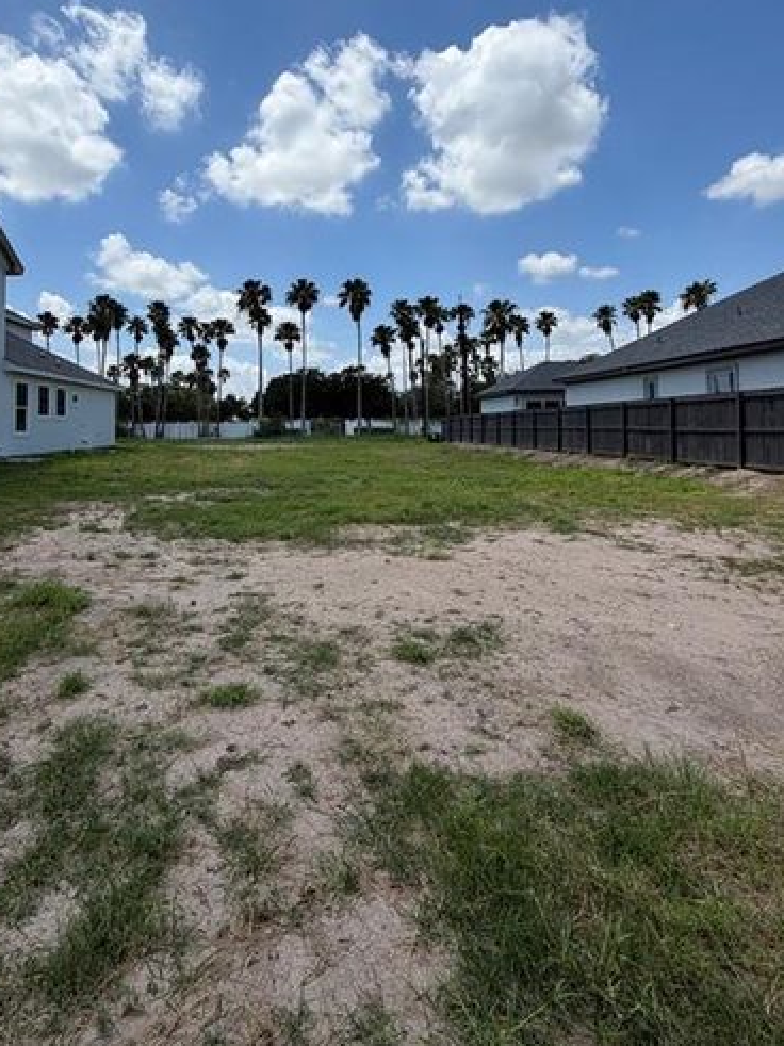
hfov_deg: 67.7
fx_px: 574
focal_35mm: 19
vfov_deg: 83.3
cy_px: 404
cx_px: 300
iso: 20
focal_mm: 2.22
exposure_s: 1/1145
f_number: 2.2
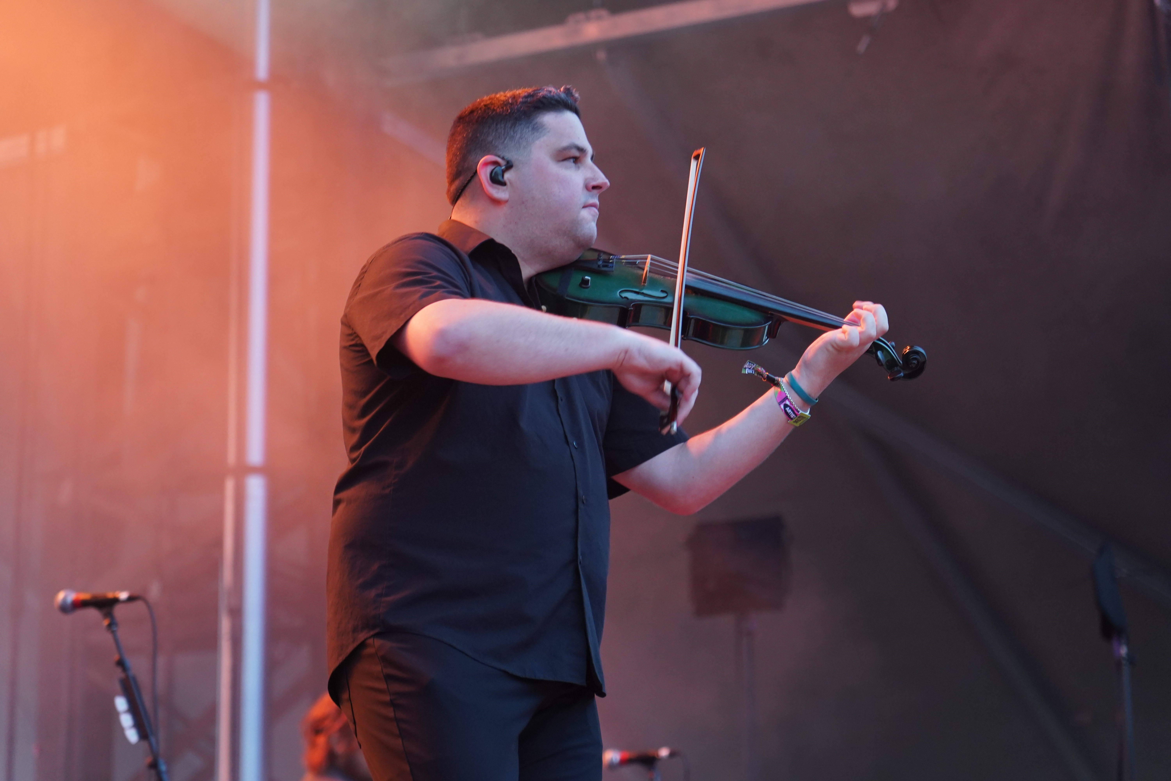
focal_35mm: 105
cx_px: 586
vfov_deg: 13.0
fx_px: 3415
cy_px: 390
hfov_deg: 19.5
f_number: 4
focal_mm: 105
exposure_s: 1/160
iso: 2500
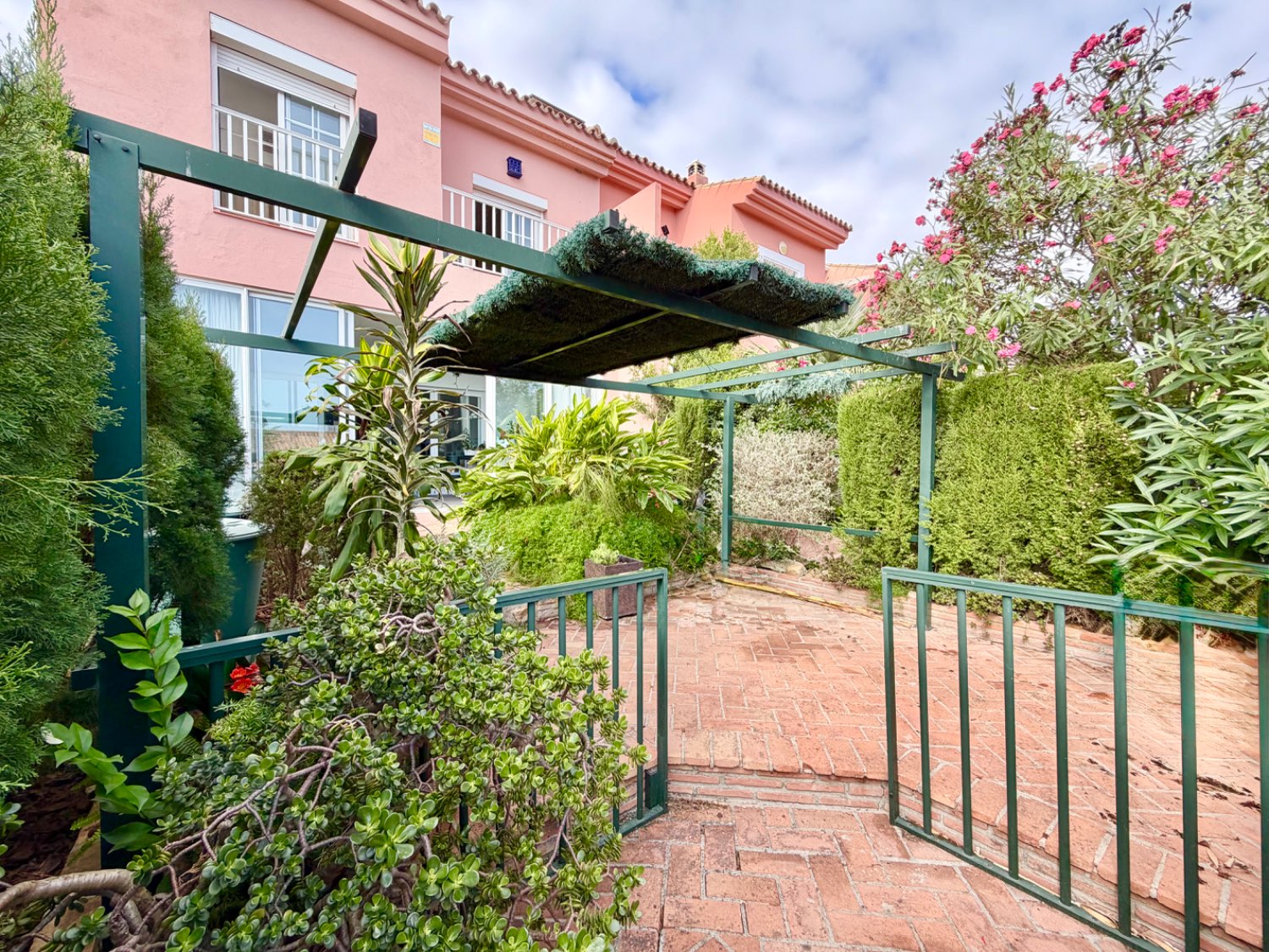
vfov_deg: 85.7
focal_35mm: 14
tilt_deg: -2.0
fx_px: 513
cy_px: 476
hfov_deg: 102.1
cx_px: 634
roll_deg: -0.3
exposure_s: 1/502
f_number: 2.2
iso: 50
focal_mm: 2.22
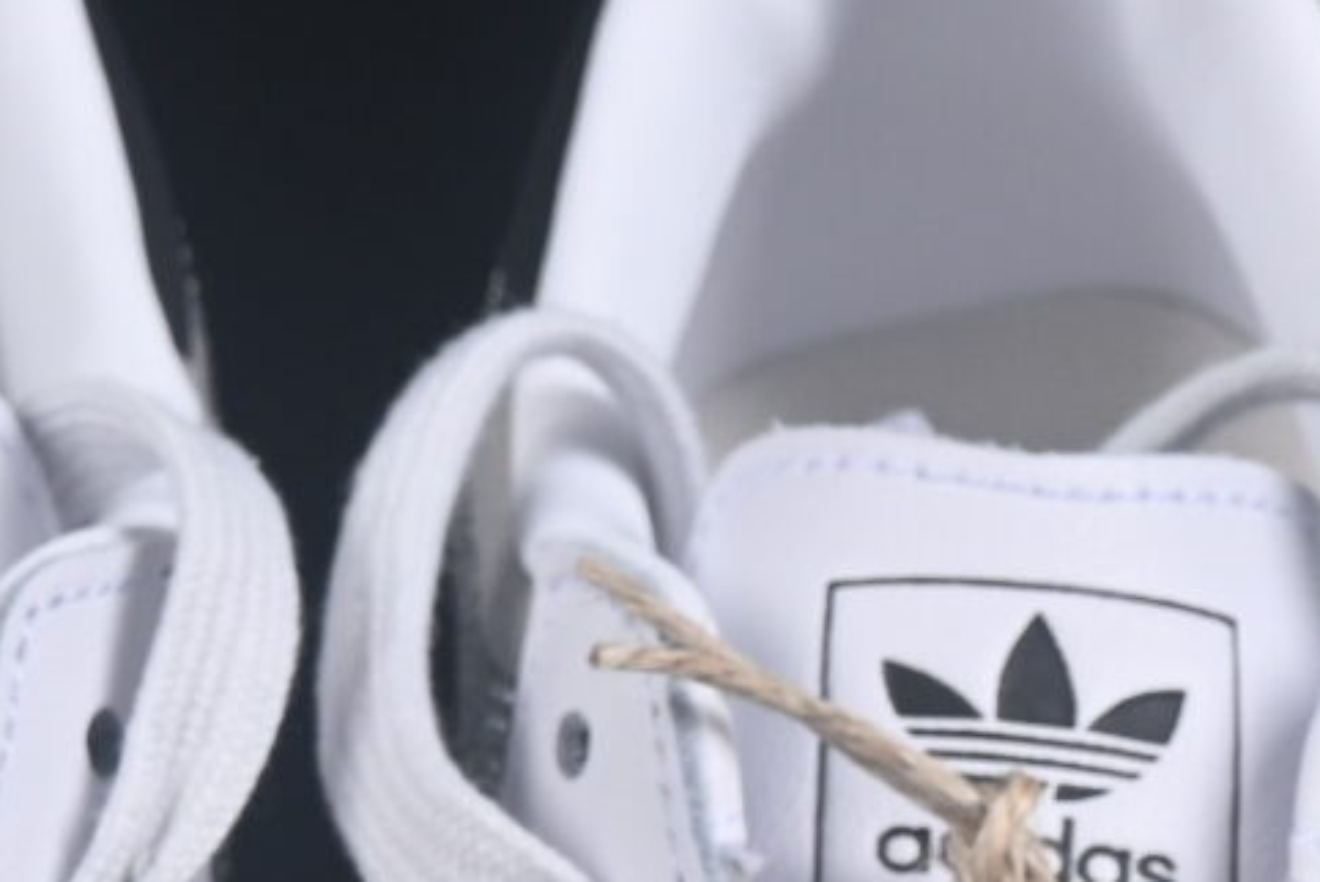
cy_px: 1785
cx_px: 304
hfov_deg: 5.2
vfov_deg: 3.4
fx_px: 14602
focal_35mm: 398
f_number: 8
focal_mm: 50
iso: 160
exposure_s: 1/80
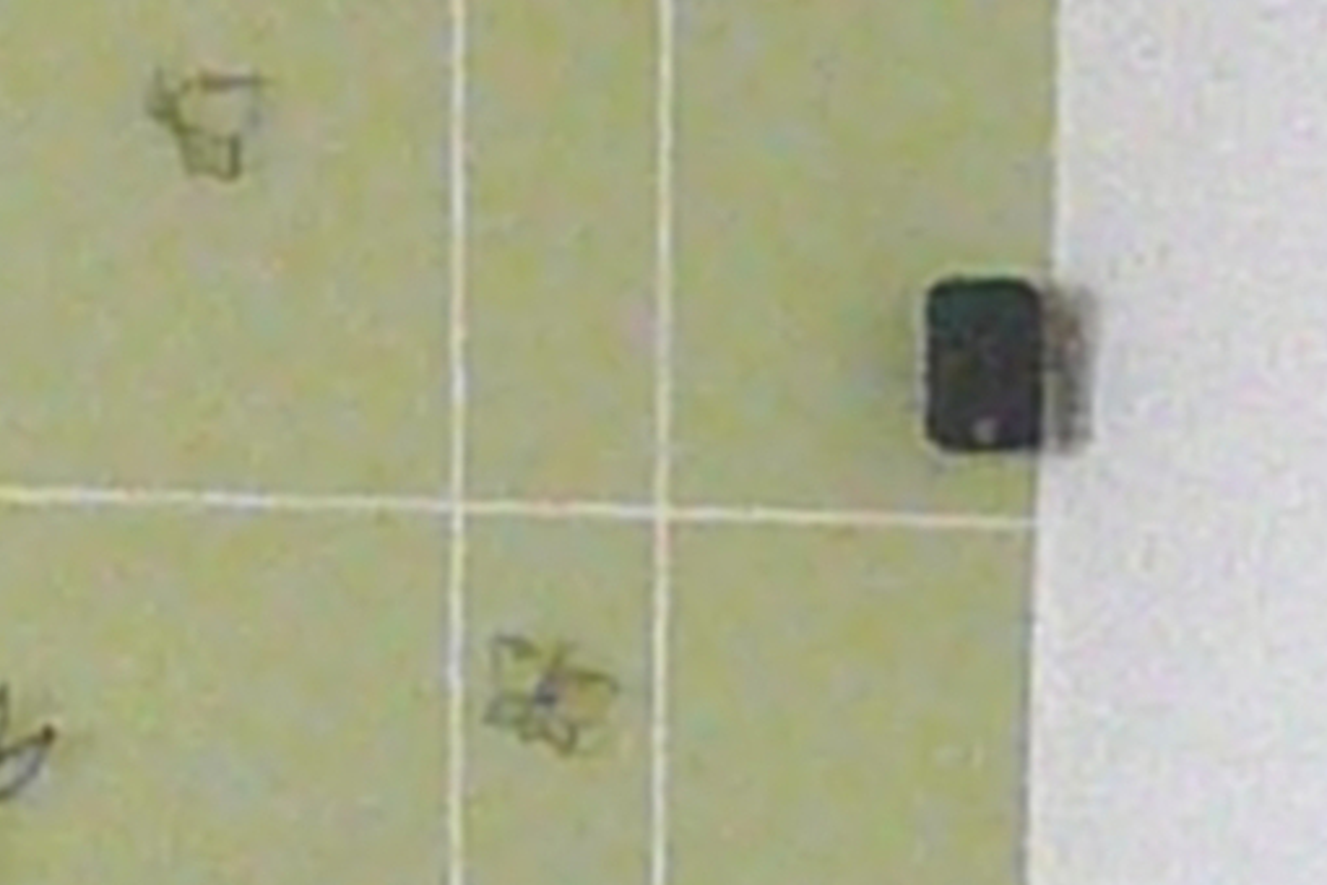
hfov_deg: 14.5
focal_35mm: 141
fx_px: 5197
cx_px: 533
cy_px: 1734
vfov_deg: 9.2
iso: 3200
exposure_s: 1/50
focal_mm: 5.8
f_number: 3.7
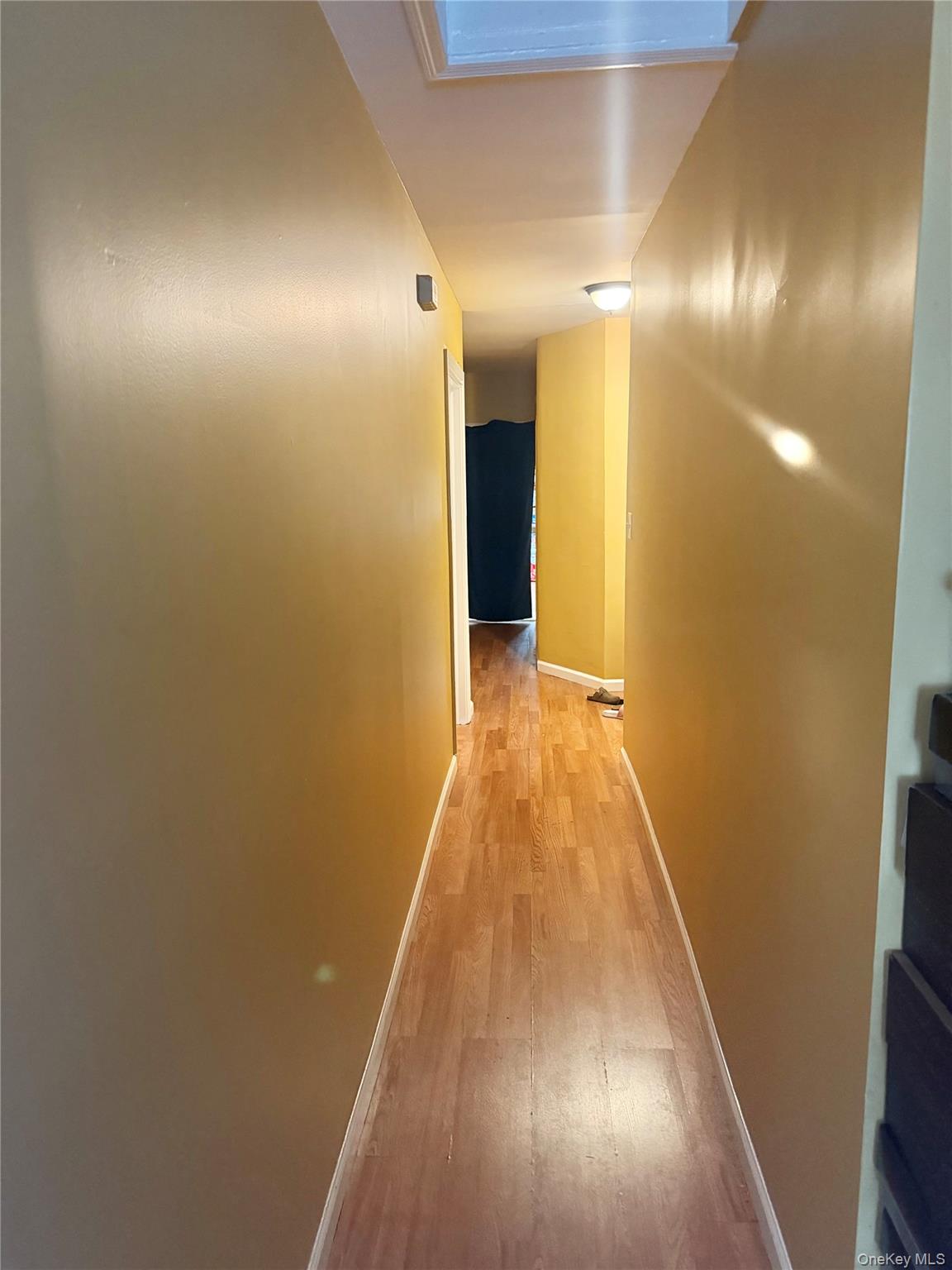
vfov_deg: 71.6
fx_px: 880
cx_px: 476
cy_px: 635
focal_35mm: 24
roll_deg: -0.5
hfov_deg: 56.8
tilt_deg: -9.3
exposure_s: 1/30
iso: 800
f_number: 1.78
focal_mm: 6.76
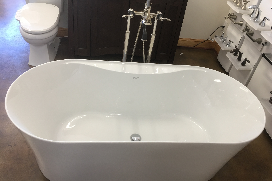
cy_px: 88
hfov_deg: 60.3
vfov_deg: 42.3
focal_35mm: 31
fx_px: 234
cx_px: 139
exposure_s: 1/15
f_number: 2.2
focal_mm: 4.15
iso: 25
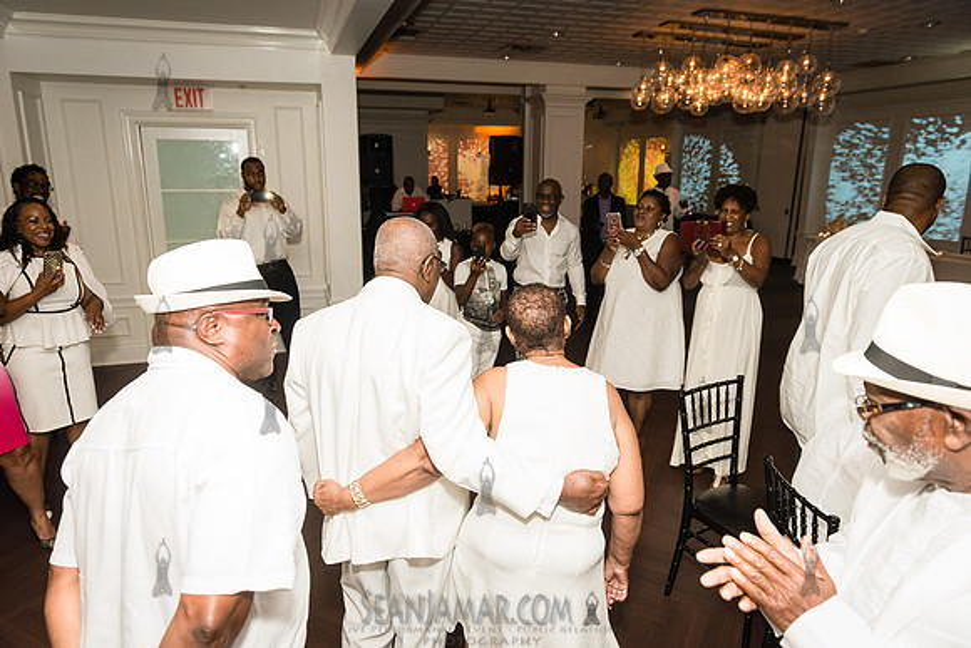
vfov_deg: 53.2
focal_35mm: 24
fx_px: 647
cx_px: 486
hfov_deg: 73.7
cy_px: 324
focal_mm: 24
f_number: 4
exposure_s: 1/400
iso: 2500
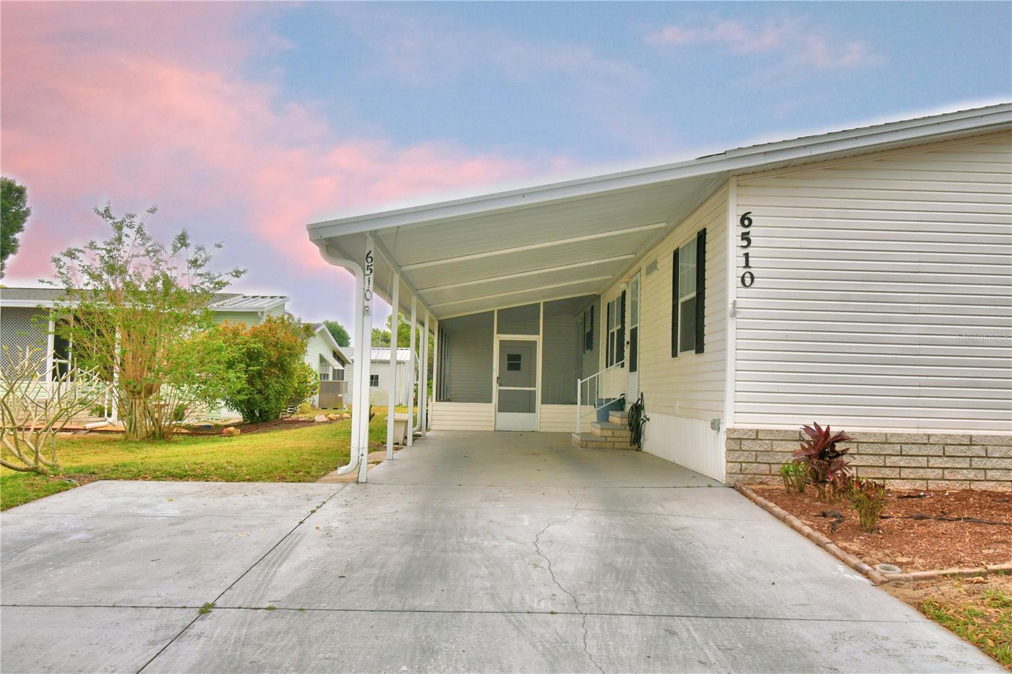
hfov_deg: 61.9
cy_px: 337
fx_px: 843
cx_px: 506
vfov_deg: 43.6
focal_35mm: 30
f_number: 8
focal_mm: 20
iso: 100
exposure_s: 1/250
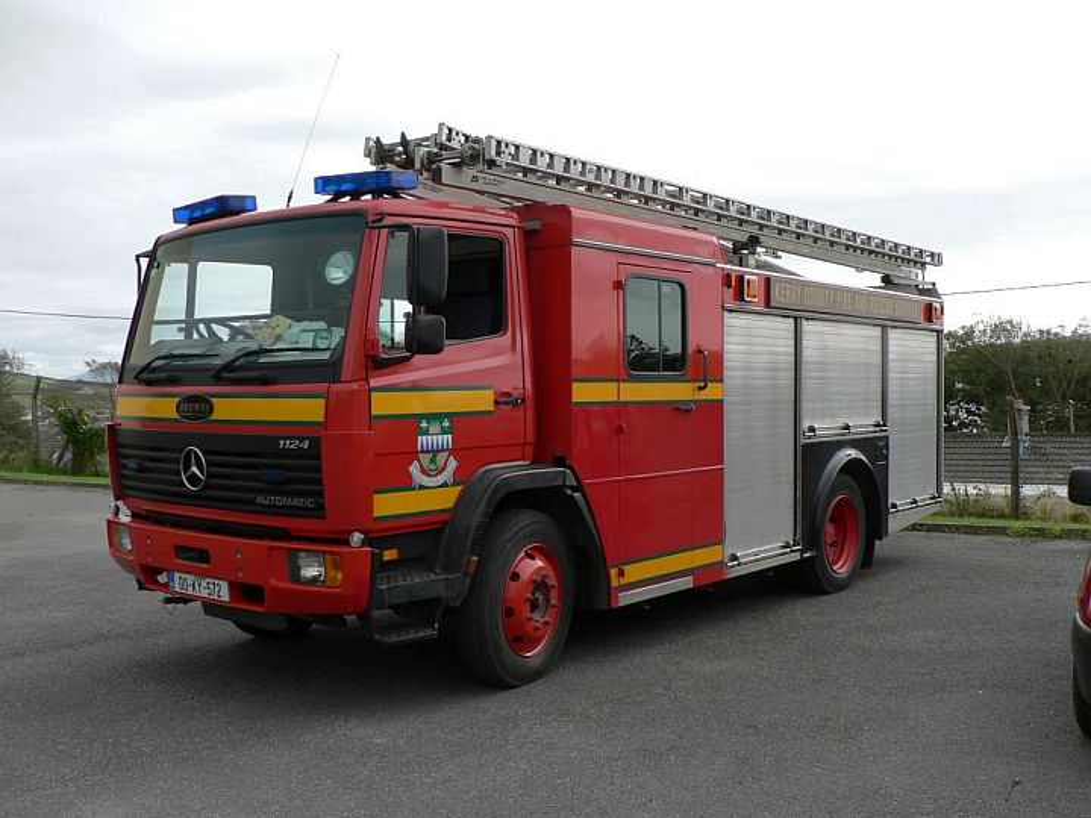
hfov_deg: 51.4
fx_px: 1135
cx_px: 546
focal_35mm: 36
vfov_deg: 39.7
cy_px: 409
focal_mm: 6
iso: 80
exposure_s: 1/400
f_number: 4
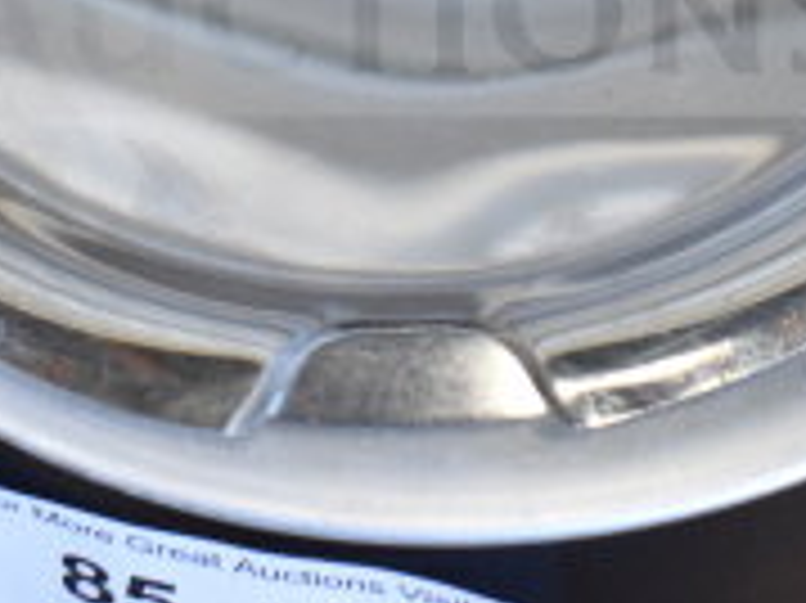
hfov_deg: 14.9
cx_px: 401
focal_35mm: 133
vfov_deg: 10.8
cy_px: -241
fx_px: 3086
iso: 1100
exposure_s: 1/40
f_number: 4
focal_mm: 27
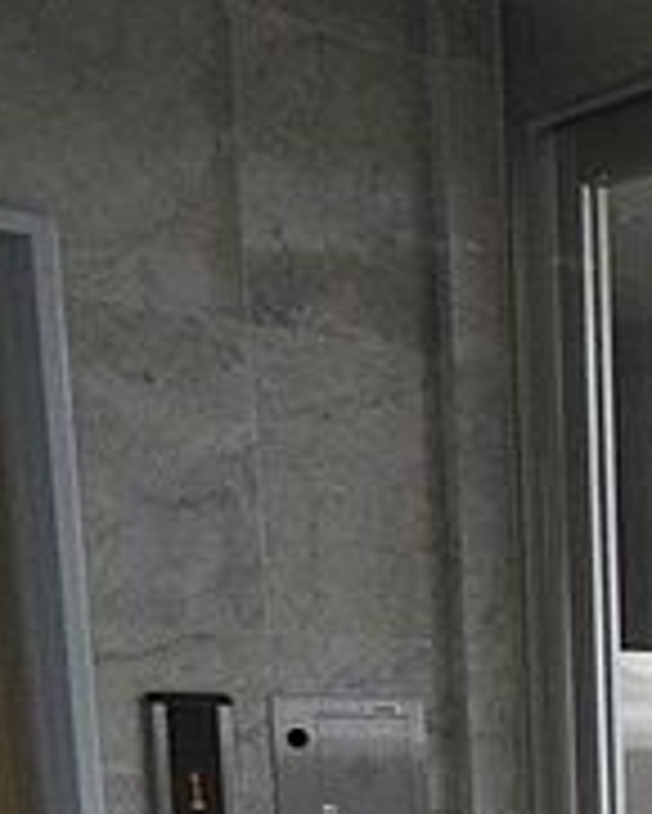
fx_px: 1663
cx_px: 1367
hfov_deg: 16.2
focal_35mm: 69
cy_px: 989
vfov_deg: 24.7
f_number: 2.8
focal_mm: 3.58
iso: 250
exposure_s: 1/60
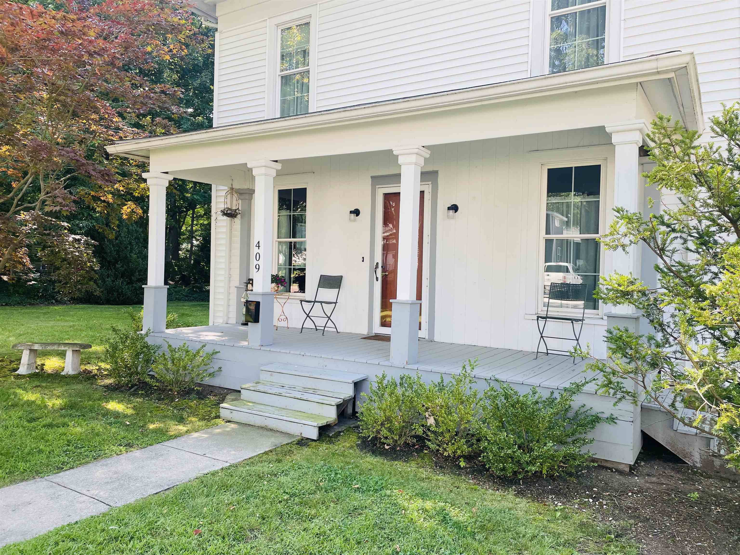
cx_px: 370
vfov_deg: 53.1
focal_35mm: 26
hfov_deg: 67.3
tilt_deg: +0.6
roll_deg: -1.6
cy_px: 278
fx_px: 556
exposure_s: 1/249
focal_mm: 4.2
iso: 32
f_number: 1.6
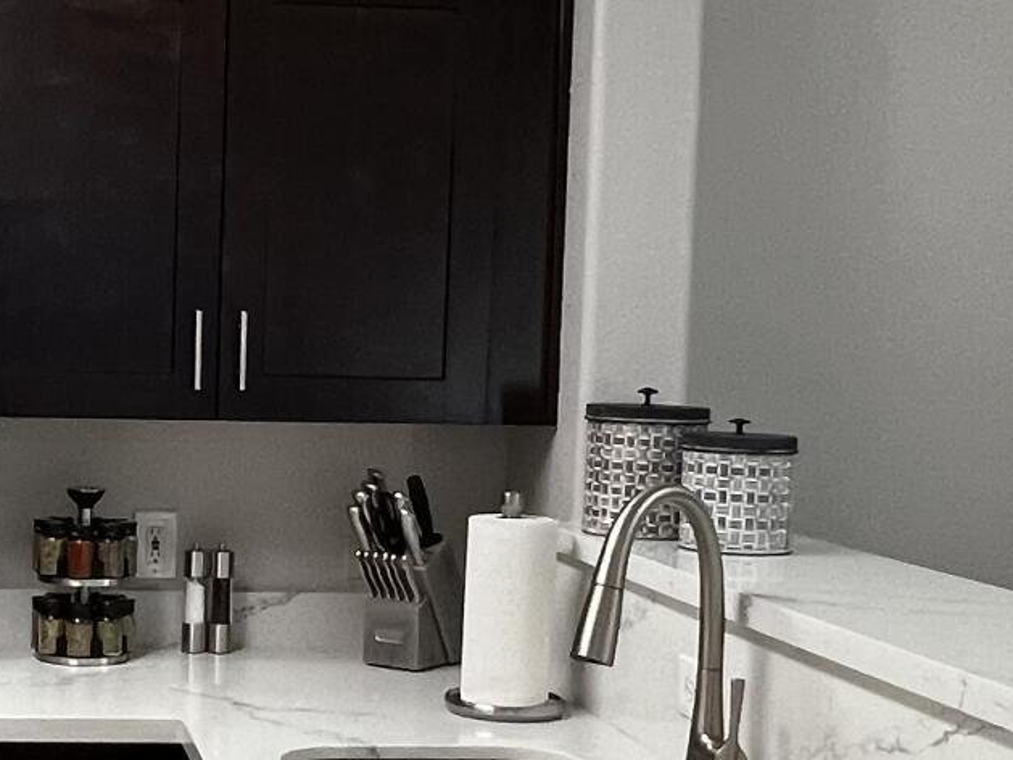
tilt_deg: -4.5
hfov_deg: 30.1
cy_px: 472
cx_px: 137
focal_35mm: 62
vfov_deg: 23.6
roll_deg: -0.7
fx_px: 1815
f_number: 1.8
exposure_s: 1/60
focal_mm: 1.57
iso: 200
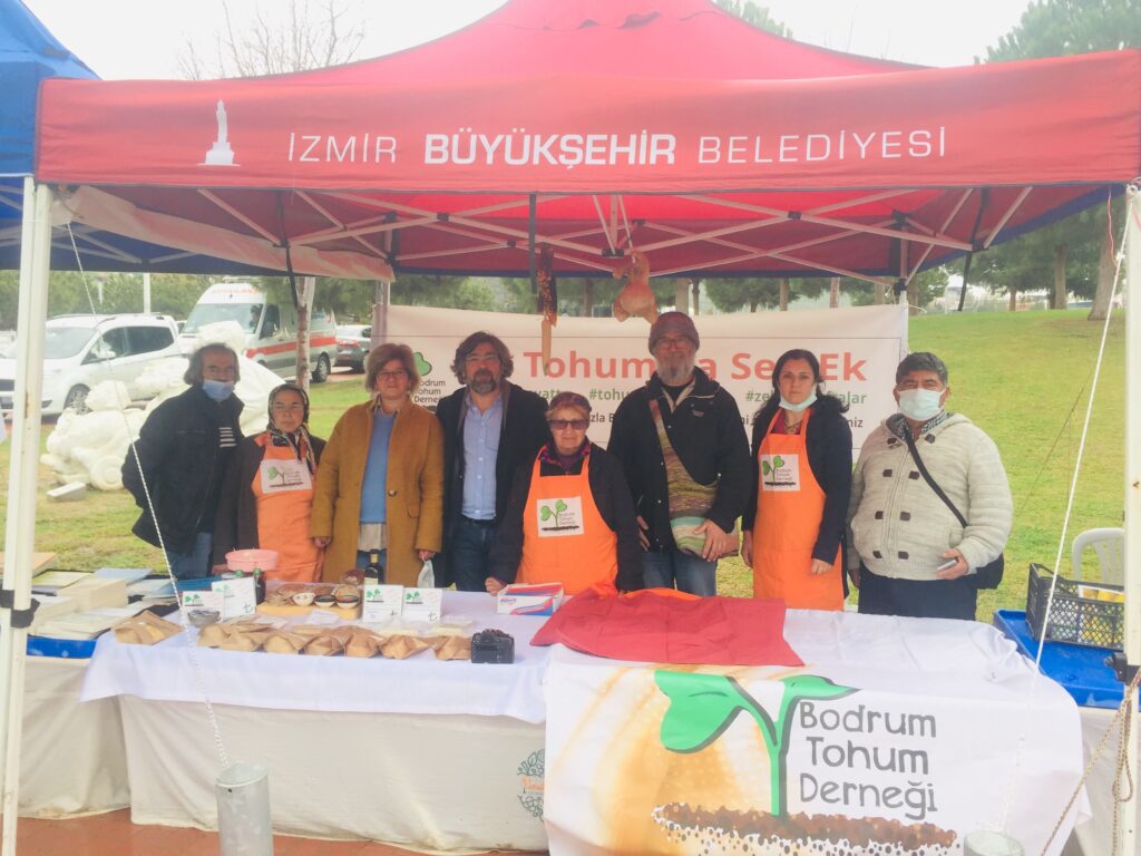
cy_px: 428
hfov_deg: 61.7
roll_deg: -1.1
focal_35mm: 29
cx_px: 570
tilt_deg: -1.2
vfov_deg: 48.2
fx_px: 956
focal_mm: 4.15
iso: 32
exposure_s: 1/161
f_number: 2.2
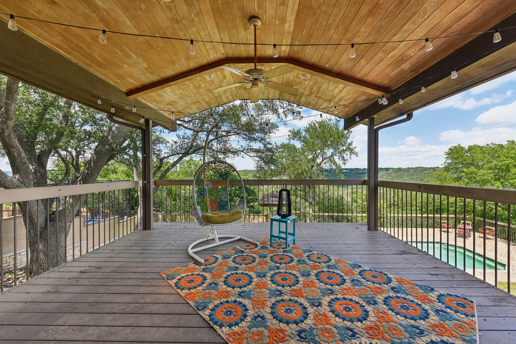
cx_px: 258
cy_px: 172
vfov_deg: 81.2
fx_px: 201
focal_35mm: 14
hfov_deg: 104.3
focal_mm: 14
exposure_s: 1/80
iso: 100
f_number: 8
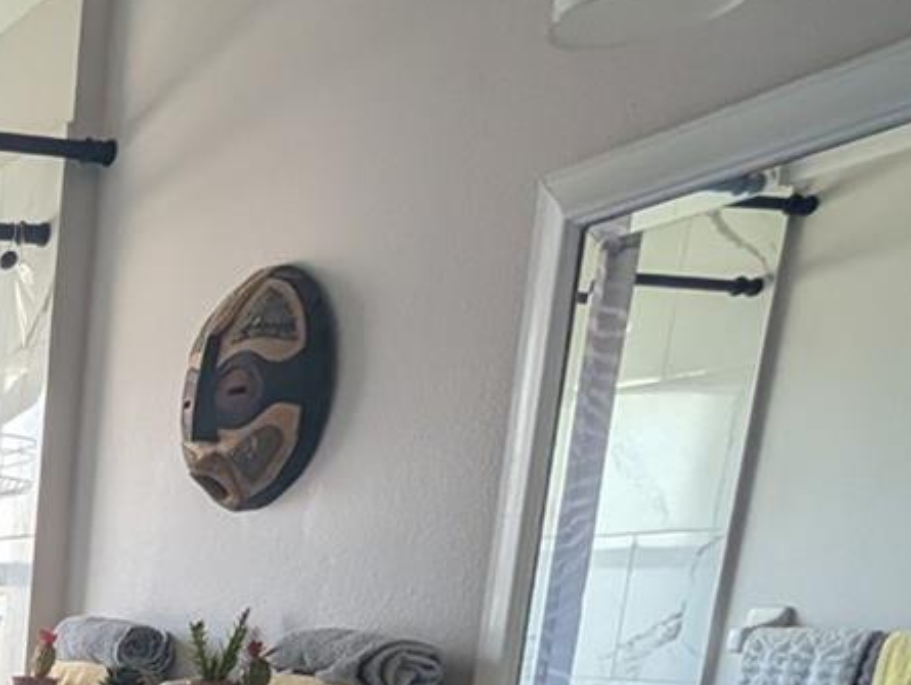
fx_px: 1133
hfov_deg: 31.8
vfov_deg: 26.8
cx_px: -313
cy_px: 953
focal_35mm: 43
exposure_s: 1/120
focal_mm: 2.02
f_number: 1.7
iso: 53
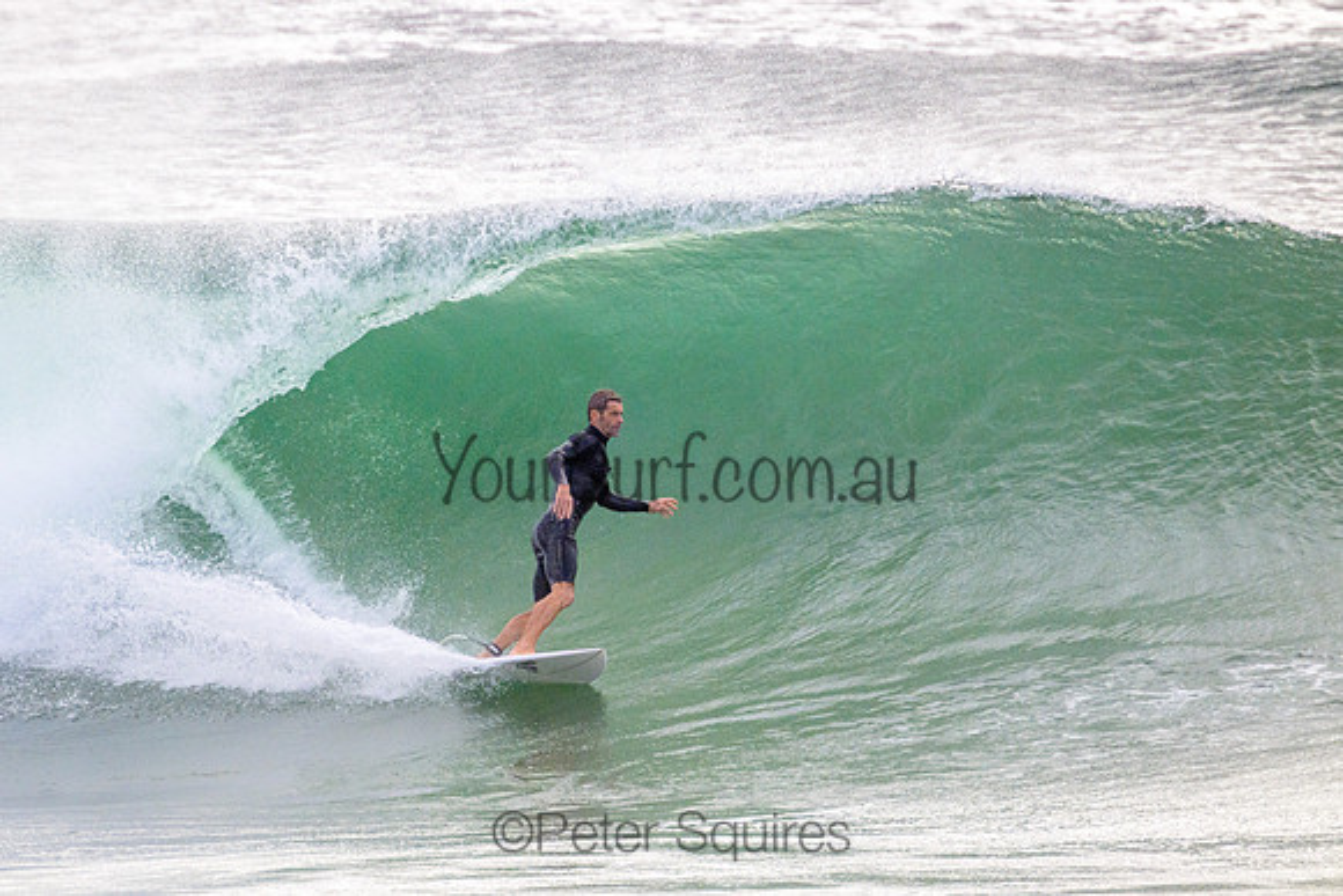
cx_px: 627
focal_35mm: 853
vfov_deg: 1.6
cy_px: 419
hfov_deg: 2.4
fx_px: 31812
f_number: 11
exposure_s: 1/2000
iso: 2000
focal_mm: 800
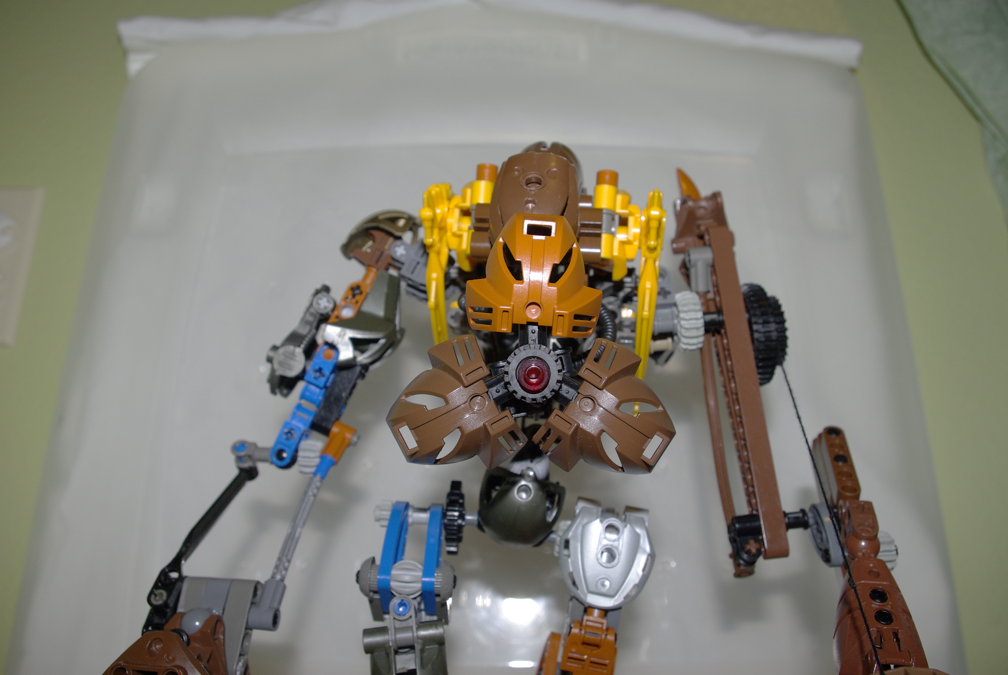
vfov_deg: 41.8
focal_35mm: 32
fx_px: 883
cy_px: 338
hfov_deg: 59.4
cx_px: 504
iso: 400
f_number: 8
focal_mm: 21
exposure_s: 1/30
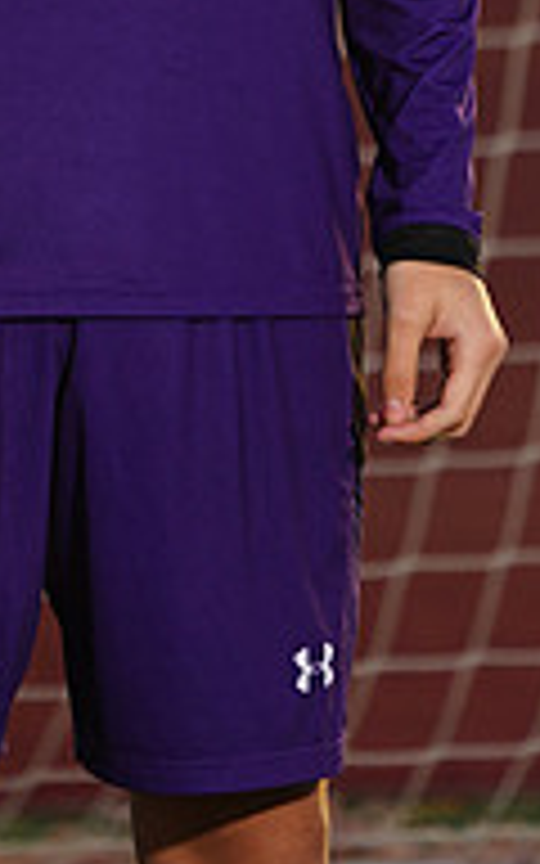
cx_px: 29
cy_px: -302
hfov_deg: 1.1
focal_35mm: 1178
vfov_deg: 1.8
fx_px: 27738
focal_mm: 382
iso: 100
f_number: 7.1
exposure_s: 1/200
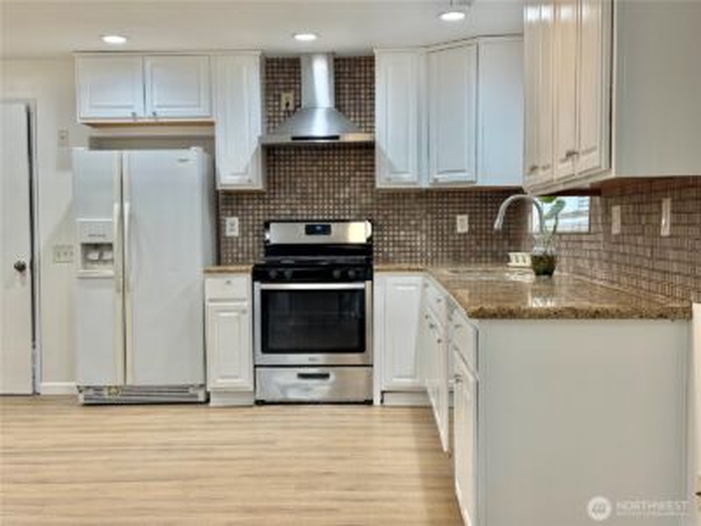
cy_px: 263
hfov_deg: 39.7
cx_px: 350
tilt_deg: -2.8
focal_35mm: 48
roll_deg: -0.1
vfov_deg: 30.3
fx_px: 972
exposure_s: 1/60
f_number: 1.78
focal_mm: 6.76
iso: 50
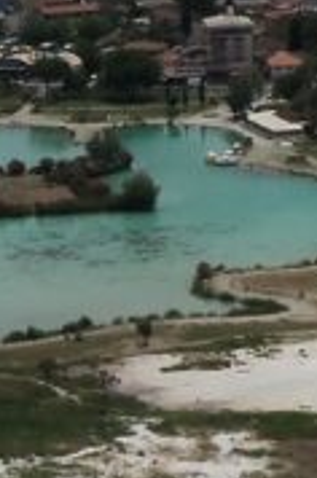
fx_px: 2228
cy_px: 196
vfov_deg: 12.2
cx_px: -51
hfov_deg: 8.1
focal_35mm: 168
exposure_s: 1/640
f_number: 8.6
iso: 64
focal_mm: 5.1
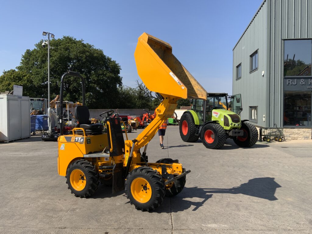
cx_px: 156
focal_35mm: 29
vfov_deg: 48.2
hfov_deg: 61.7
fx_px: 261
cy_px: 117
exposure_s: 1/1848
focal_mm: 3
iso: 16
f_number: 1.8
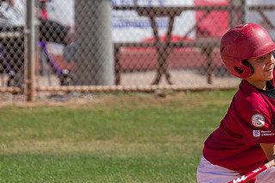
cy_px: 131
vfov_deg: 2.2
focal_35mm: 612
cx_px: 323
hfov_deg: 3.4
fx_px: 4675
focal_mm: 250
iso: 500
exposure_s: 1/2000
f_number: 7.1
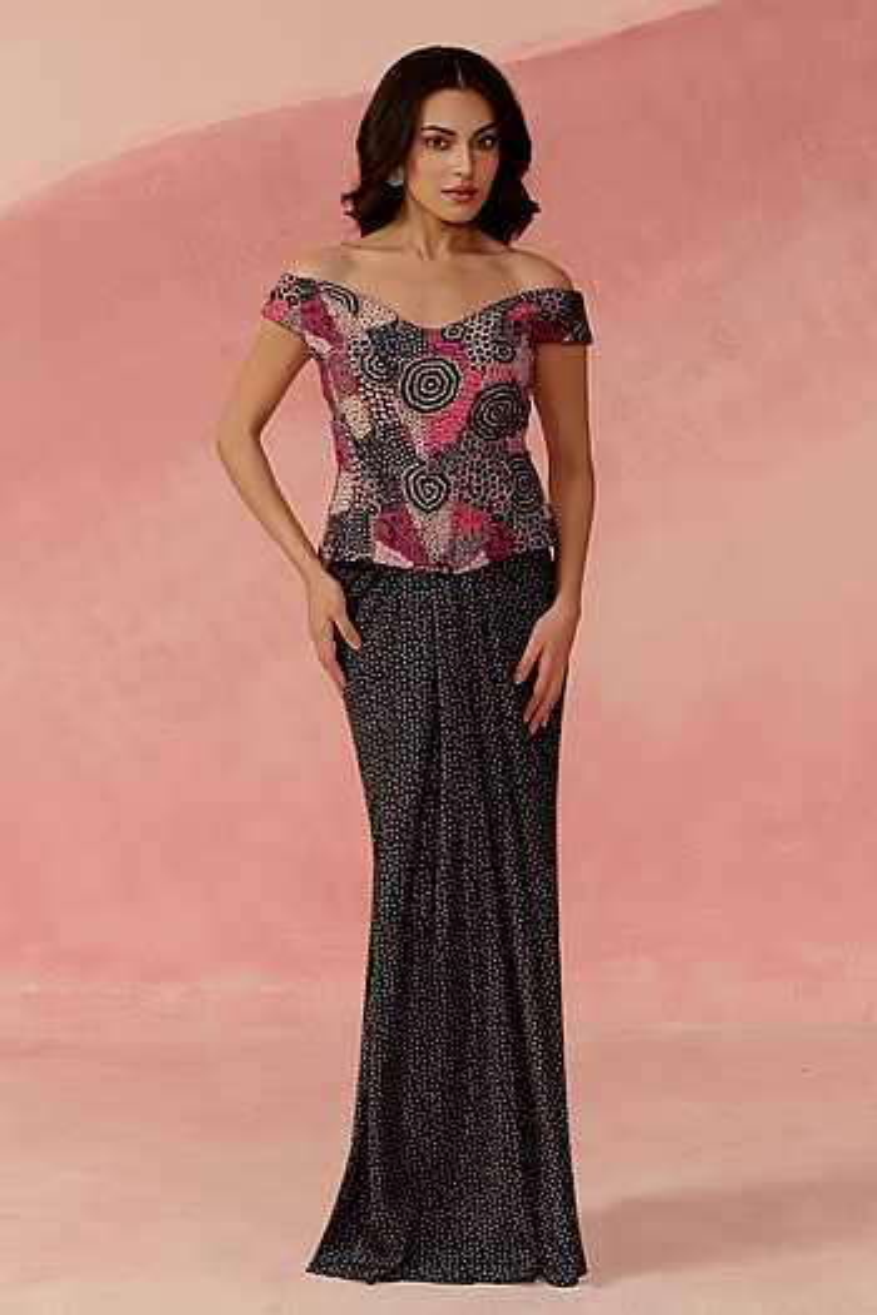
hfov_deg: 31.2
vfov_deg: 45.4
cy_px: 658
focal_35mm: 43
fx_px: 1571
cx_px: 438
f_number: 4
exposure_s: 1/160
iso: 250
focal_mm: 43
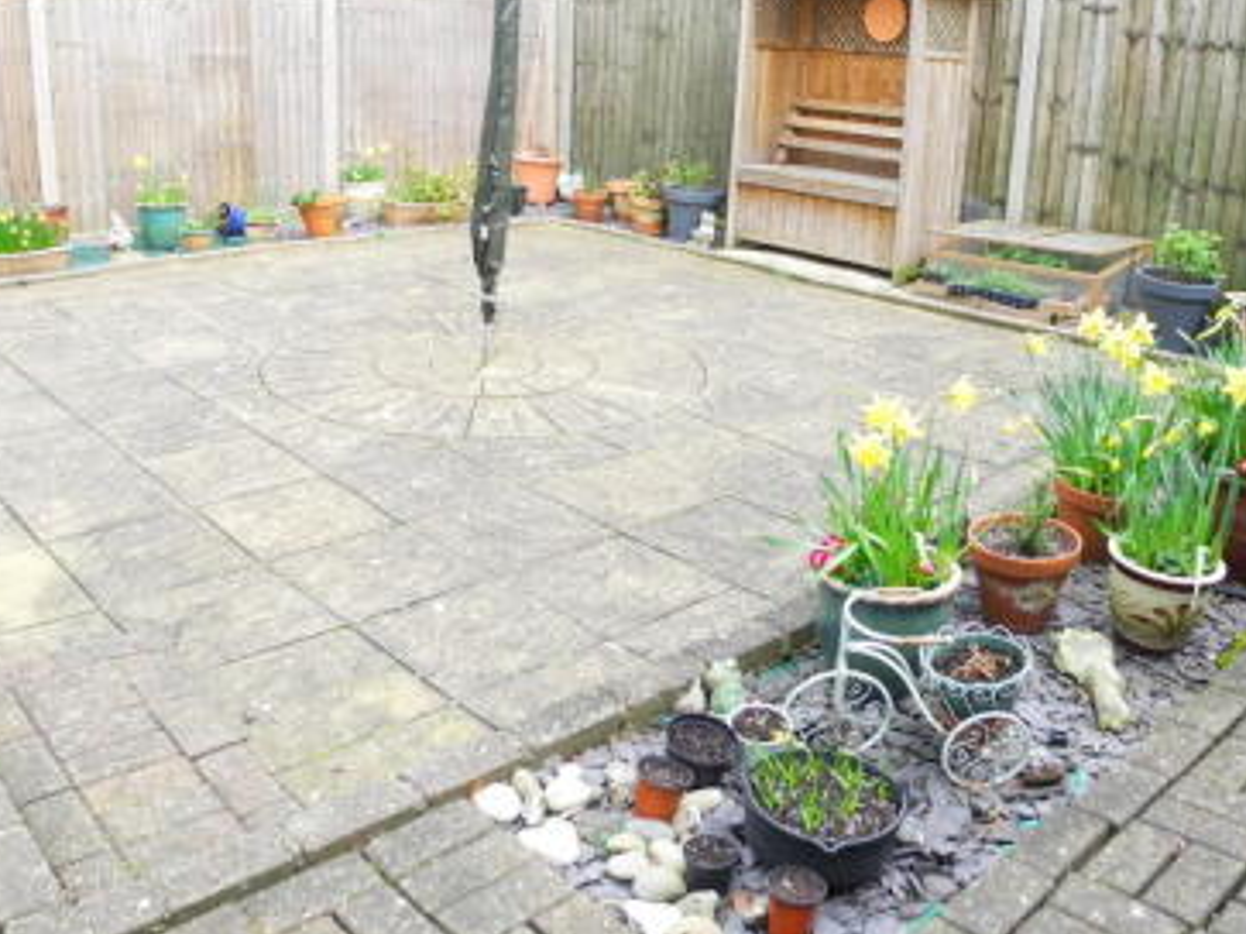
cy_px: 349
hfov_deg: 42.1
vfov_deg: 32.0
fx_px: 1619
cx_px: 671
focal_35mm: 45
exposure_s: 1/77.5
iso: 100
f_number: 2.8
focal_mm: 6
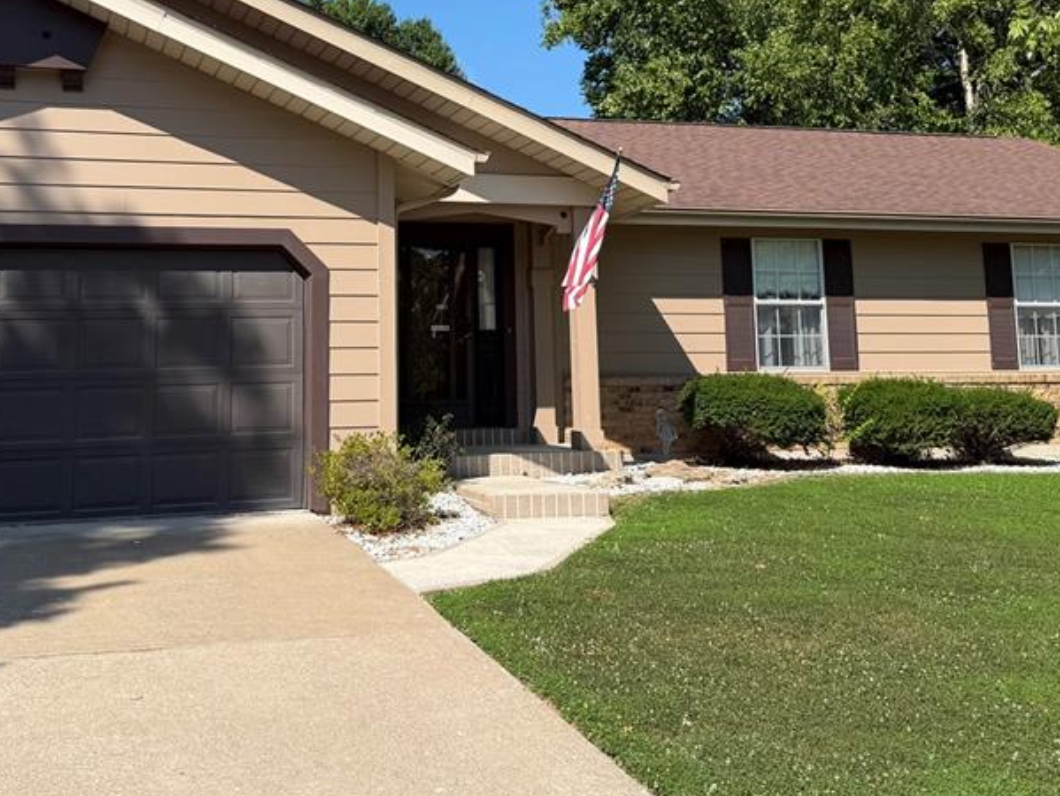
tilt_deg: +6.9
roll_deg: +1.1
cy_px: 156
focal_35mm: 41
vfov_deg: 34.1
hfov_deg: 45.4
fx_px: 1256
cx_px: 400
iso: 80
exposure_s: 1/3759
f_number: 1.78
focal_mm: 6.76
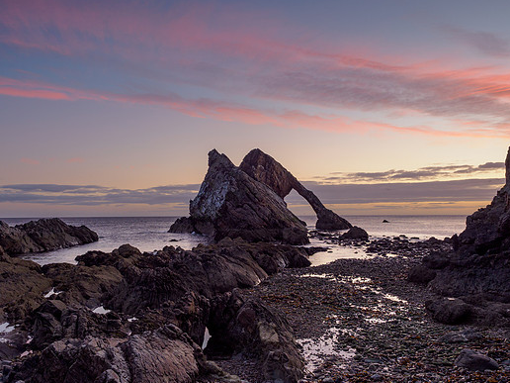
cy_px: 182
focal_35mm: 27
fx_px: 398
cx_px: 247
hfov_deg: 65.3
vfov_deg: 51.3
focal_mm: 12
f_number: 7.1
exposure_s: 1/6
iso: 200
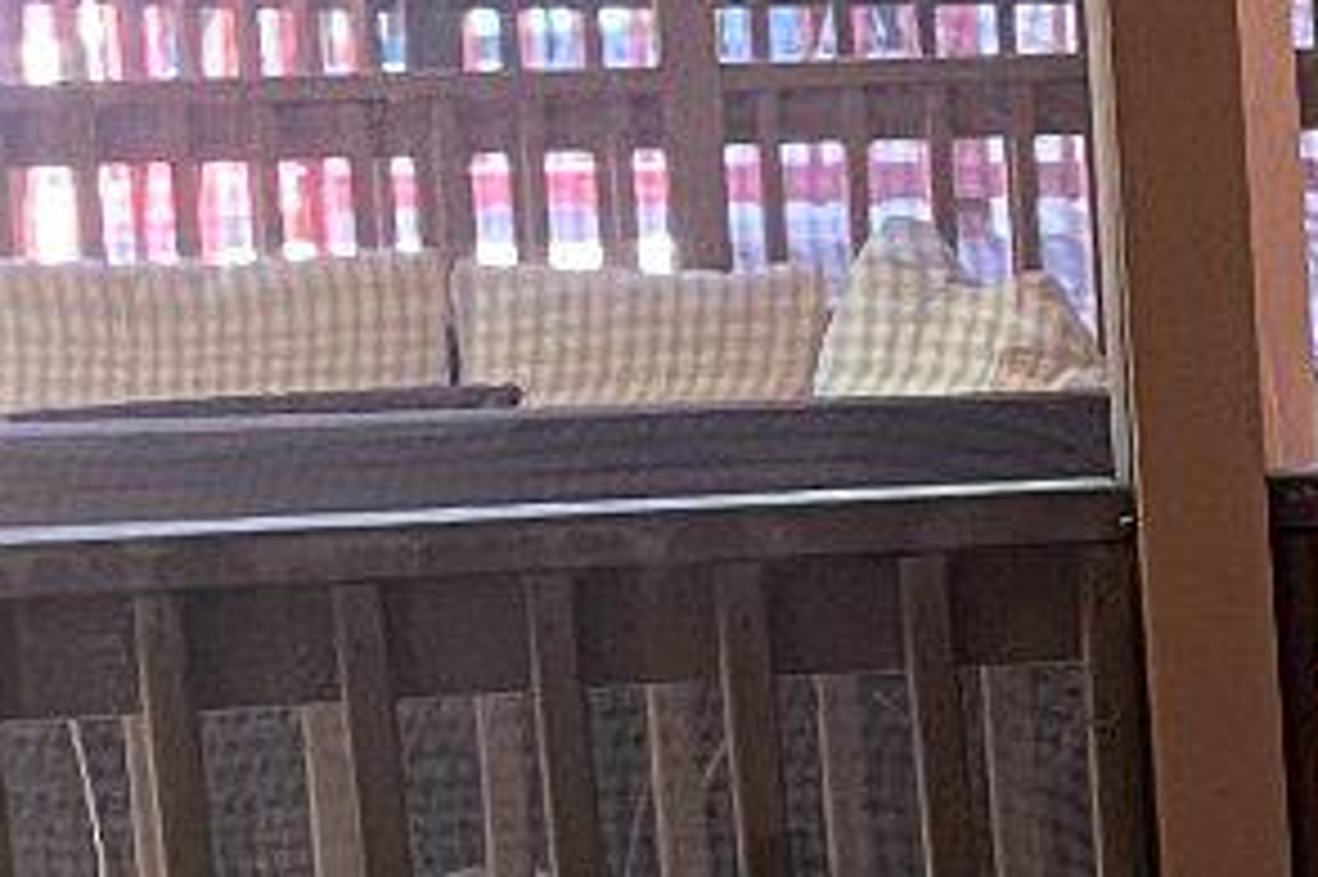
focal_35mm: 189
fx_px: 6915
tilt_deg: -11.6
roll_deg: +0.6
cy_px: 1178
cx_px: 2919
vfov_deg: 7.2
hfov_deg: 9.8
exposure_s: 1/60
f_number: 1.6
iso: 200
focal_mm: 5.1
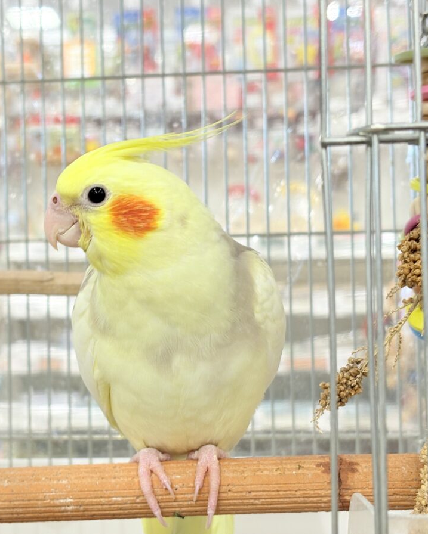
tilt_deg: +3.0
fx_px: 1077
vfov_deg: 27.9
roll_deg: +0.8
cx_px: 142
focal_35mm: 68
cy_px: 267
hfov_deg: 22.4
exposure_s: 1/50
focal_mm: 5.96
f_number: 1.6
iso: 50
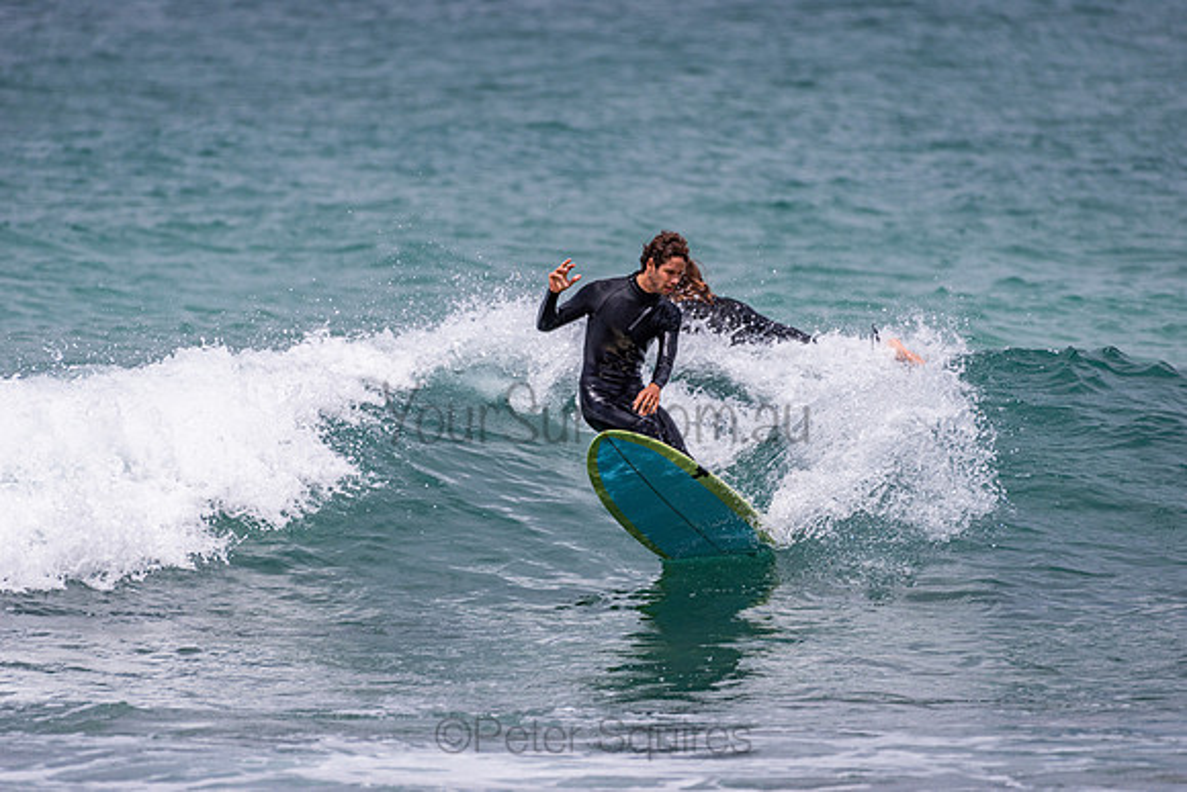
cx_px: 594
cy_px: 396
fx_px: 16489
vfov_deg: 2.8
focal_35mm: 500
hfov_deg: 4.1
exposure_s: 1/1600
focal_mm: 500
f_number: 5.6
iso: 220
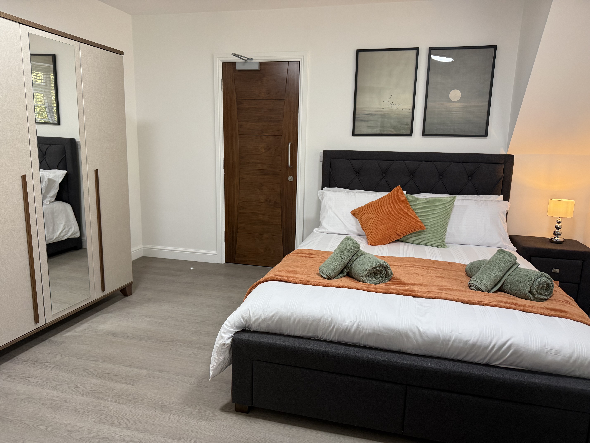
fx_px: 409
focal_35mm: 24
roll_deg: -1.4
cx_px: 295
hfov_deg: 71.6
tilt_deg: -10.9
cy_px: 222
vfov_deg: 56.8
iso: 200
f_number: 1.78
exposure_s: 1/100
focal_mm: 6.76
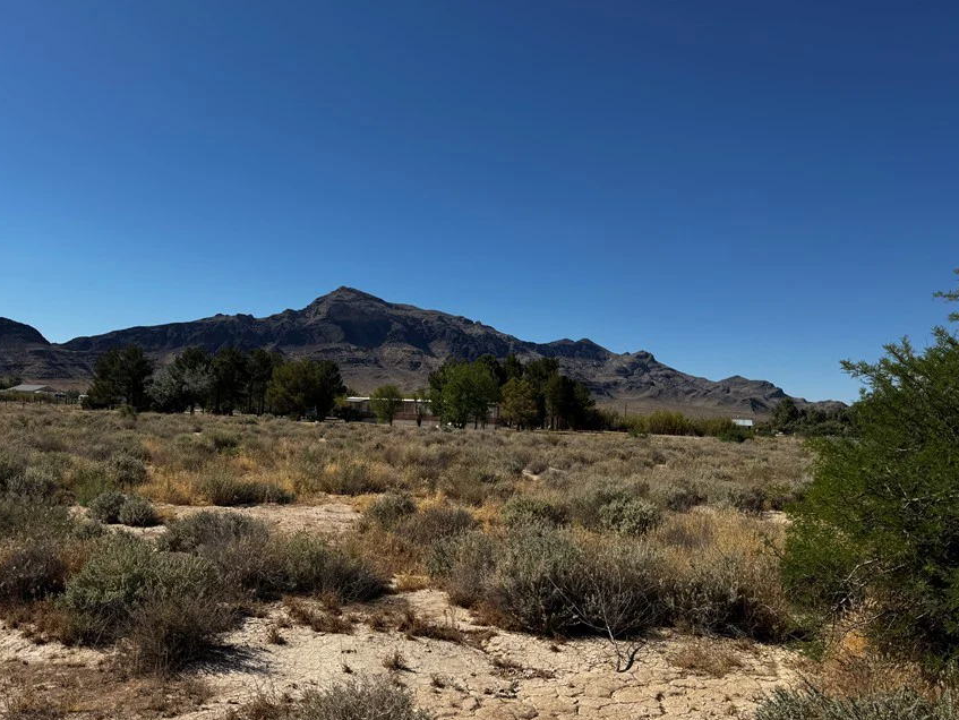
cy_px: 370
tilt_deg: +2.5
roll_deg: -3.0
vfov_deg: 48.3
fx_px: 804
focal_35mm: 29
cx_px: 405
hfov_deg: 61.3
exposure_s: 1/6410
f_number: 1.78
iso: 80
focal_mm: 6.76
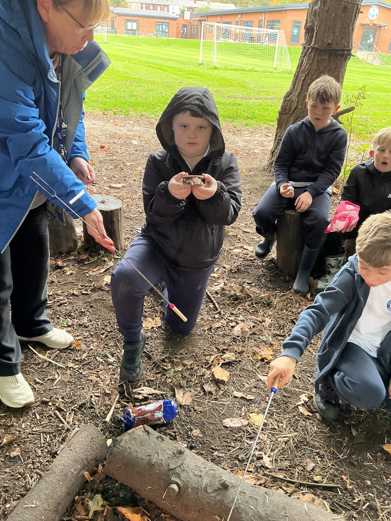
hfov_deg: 48.2
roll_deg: -2.9
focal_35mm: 29
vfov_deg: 61.7
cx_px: 196
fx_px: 437
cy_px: 260
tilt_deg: -26.0
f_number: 1.8
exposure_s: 1/50
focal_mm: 3
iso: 100
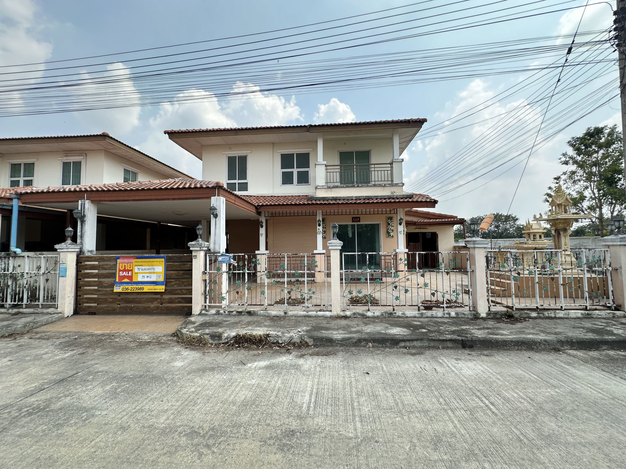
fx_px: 253
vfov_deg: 85.7
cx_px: 313
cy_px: 234
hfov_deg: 102.1
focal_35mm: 14
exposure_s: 1/842
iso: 40
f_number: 2.2
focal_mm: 2.22
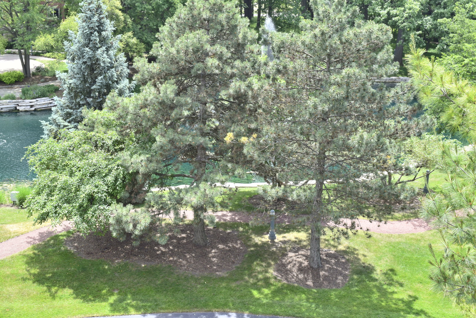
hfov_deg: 42.3
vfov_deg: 28.9
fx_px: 615
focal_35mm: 46
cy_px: 159
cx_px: 238
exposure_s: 1/200
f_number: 10
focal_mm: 31
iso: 400
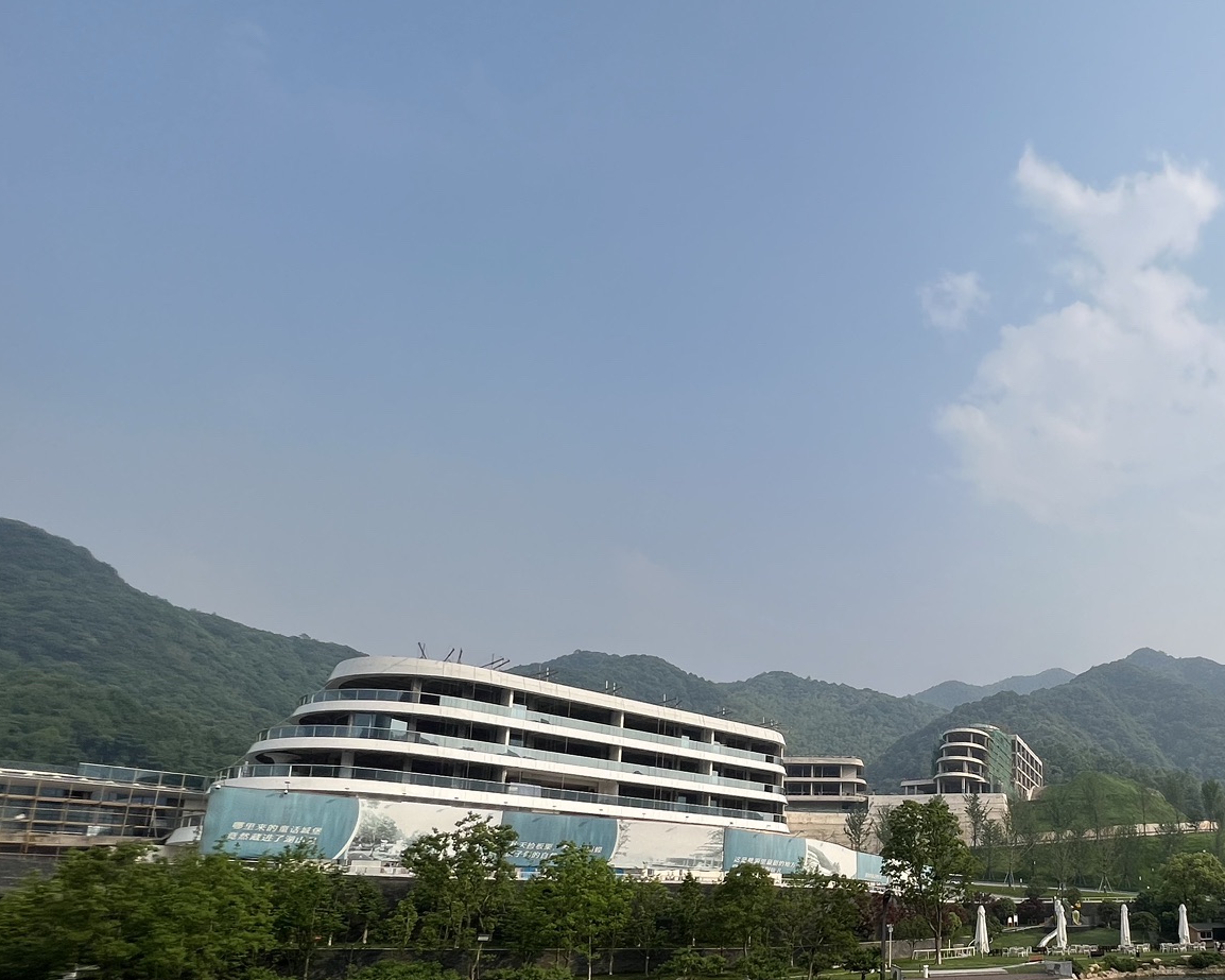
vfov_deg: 59.2
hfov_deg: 65.7
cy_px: 754
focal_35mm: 22
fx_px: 798
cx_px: 1038
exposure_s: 1/1946
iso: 32
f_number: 1.8
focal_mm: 1.57
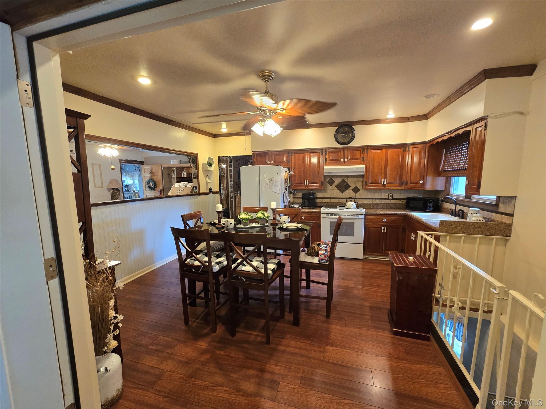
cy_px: 204
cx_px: 273
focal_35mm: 13
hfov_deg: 106.2
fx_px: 205
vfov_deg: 89.9
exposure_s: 1/60
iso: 400
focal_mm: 2.2
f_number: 2.2
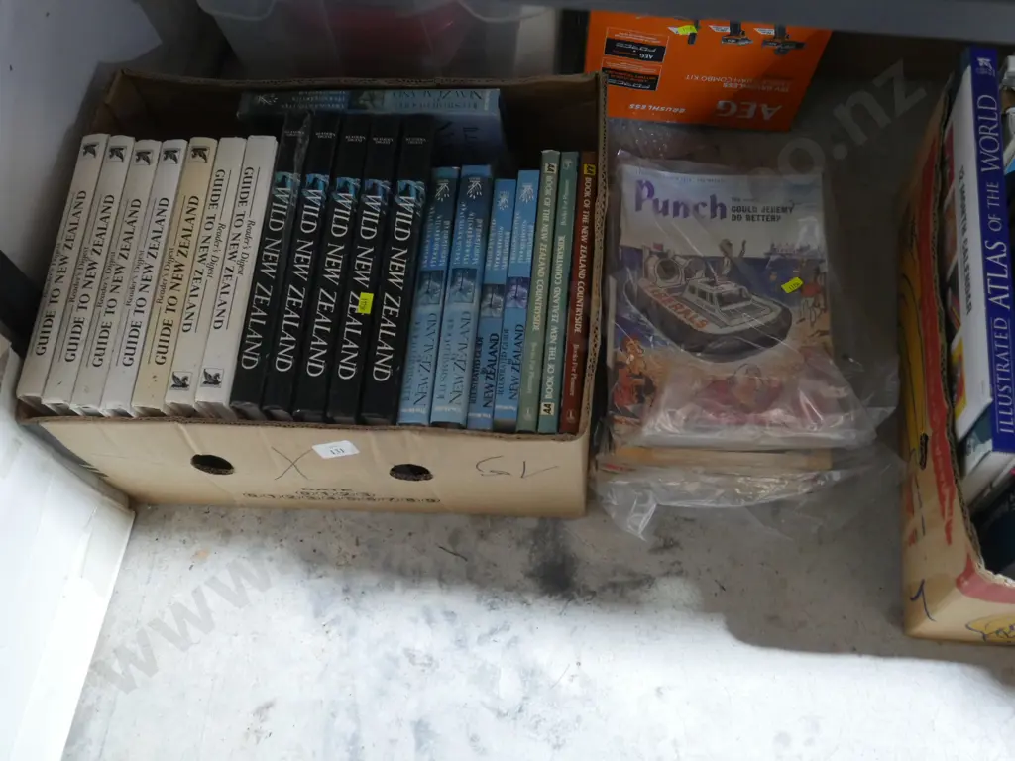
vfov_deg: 39.7
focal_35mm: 36
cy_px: 380
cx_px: 508
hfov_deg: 51.4
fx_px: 1056
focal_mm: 18
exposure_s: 1/60
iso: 2500
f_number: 4
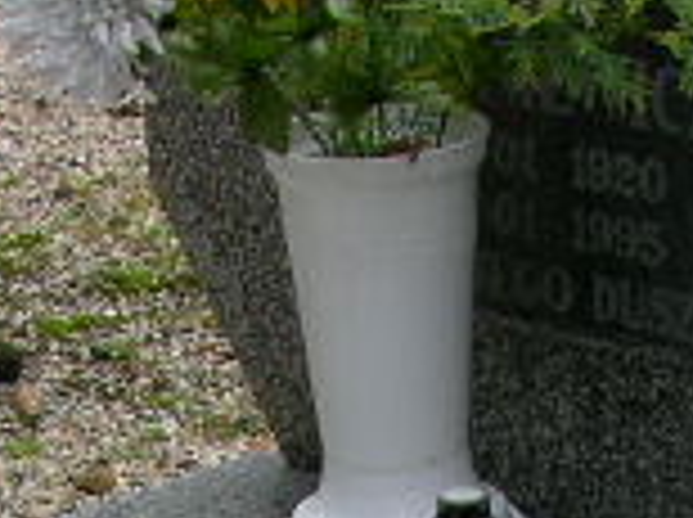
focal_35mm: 233
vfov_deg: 6.0
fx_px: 4657
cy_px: 1459
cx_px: 364
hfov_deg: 8.5
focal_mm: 8.9
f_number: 5
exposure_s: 1/158
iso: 50
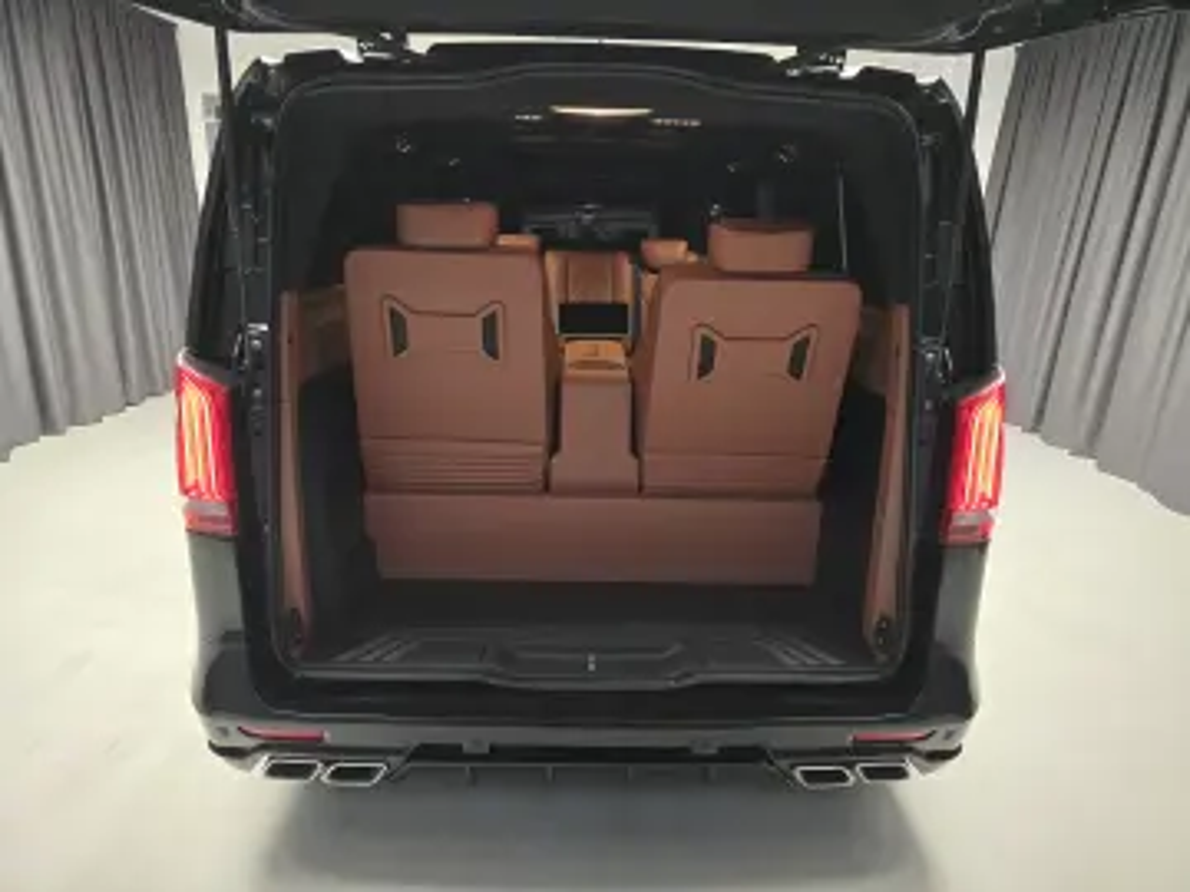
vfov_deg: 58.9
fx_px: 791
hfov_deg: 73.9
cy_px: 446
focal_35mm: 23
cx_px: 595
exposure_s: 1/100
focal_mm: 6.3
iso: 640
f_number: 1.7
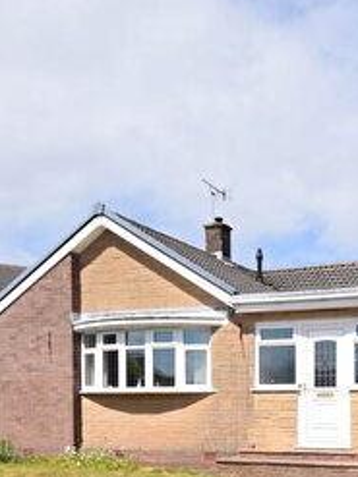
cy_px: 434
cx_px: 333
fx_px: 676
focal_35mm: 49
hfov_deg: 28.3
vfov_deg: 36.4
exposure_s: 1/200
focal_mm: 12
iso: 100
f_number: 11
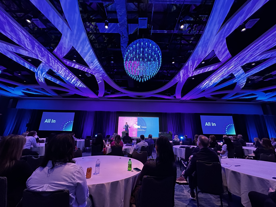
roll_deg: -1.5
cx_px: 138
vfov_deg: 85.7
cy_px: 104
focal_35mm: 14
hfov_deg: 102.1
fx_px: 112
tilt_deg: +15.0
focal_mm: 2.22
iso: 800
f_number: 2.2
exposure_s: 1/60
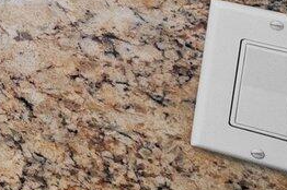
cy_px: -276
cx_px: -802
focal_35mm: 125
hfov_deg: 8.7
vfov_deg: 9.6
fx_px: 995
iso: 200
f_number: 8
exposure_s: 1/25
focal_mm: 16
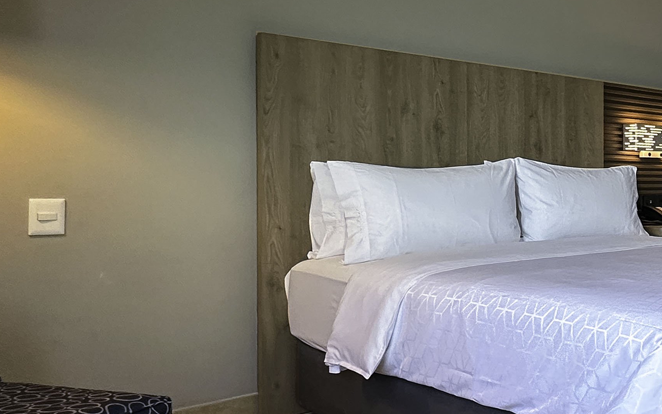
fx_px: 631
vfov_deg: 36.0
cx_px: 770
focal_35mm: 35
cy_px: 271
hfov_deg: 41.0
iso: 250
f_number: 2.2
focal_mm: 2.22
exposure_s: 1/120
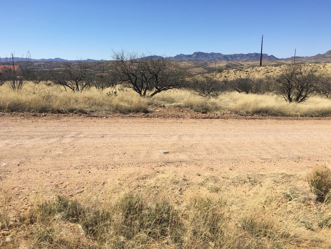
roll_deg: -0.6
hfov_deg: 61.7
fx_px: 277
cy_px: 124
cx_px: 166
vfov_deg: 48.2
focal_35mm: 29
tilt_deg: -12.6
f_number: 2.2
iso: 25
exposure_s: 1/2198
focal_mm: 4.15
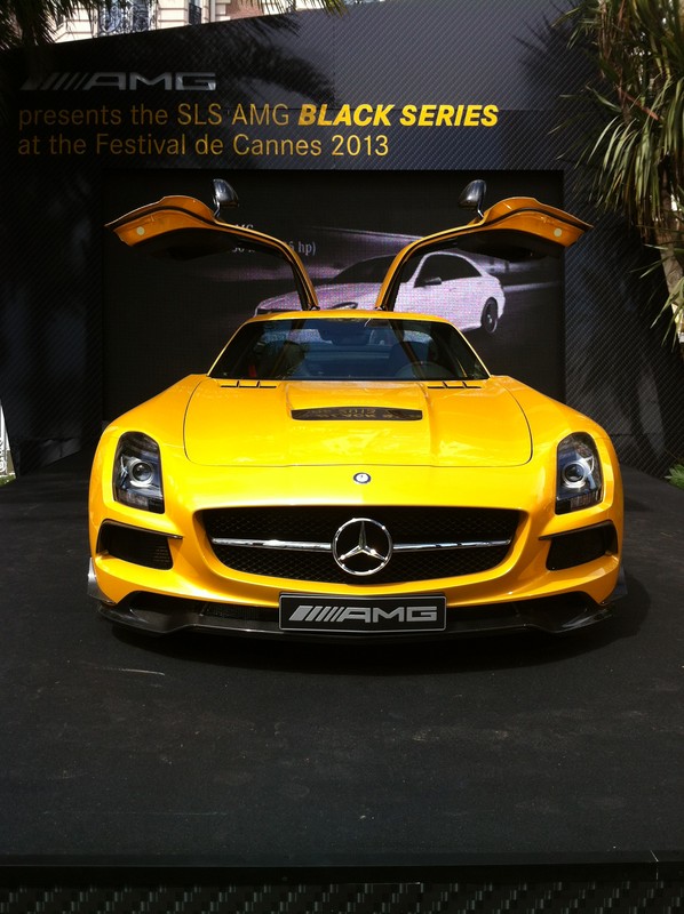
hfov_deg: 40.6
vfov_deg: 52.7
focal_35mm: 35
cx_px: 342
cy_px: 457
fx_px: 924
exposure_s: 1/508
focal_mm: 3.85
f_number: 2.8
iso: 80
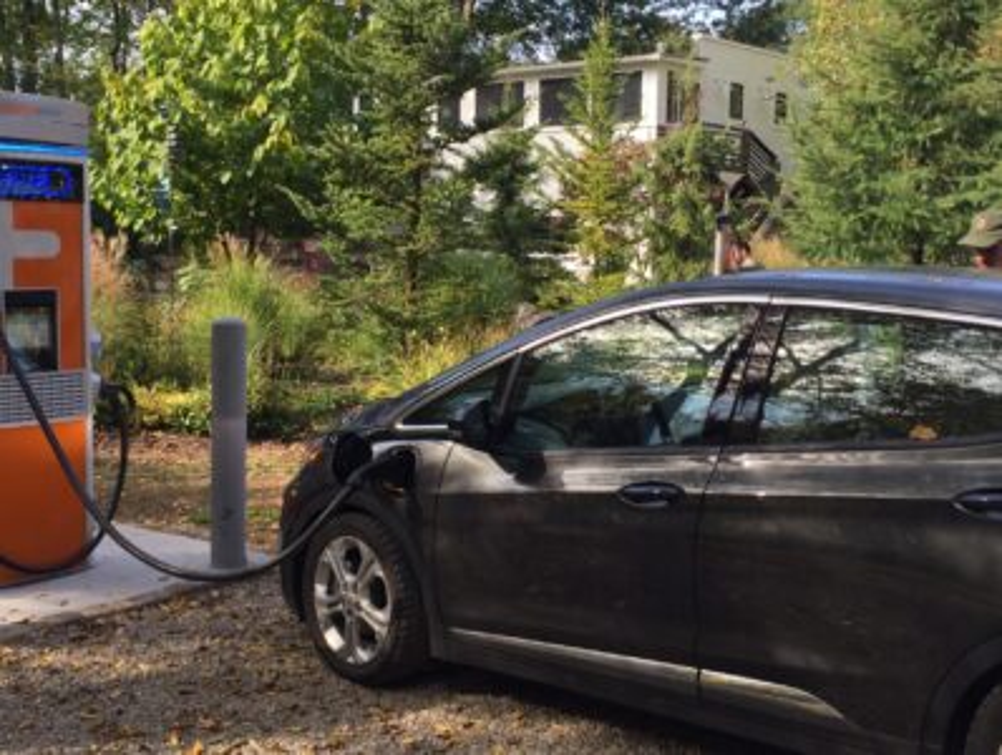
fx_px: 841
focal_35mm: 29
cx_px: 501
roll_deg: -1.7
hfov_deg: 61.6
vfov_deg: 48.4
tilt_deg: -4.2
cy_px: 378
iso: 32
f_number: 2.2
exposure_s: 1/534
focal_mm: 4.15
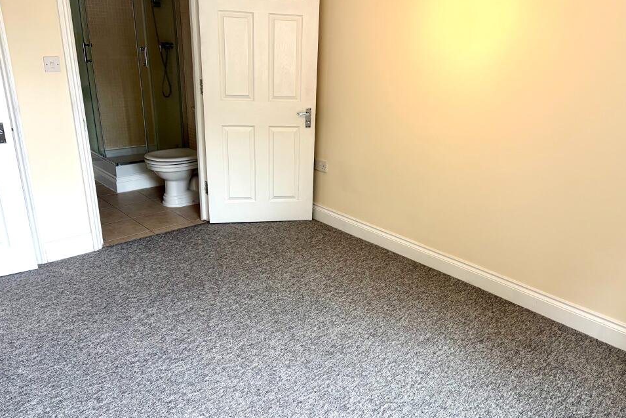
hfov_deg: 63.6
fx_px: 504
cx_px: 333
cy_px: 238
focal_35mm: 29
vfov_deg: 44.9
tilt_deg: -22.0
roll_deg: -3.0
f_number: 1.6
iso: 64
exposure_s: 1/100
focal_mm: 5.96
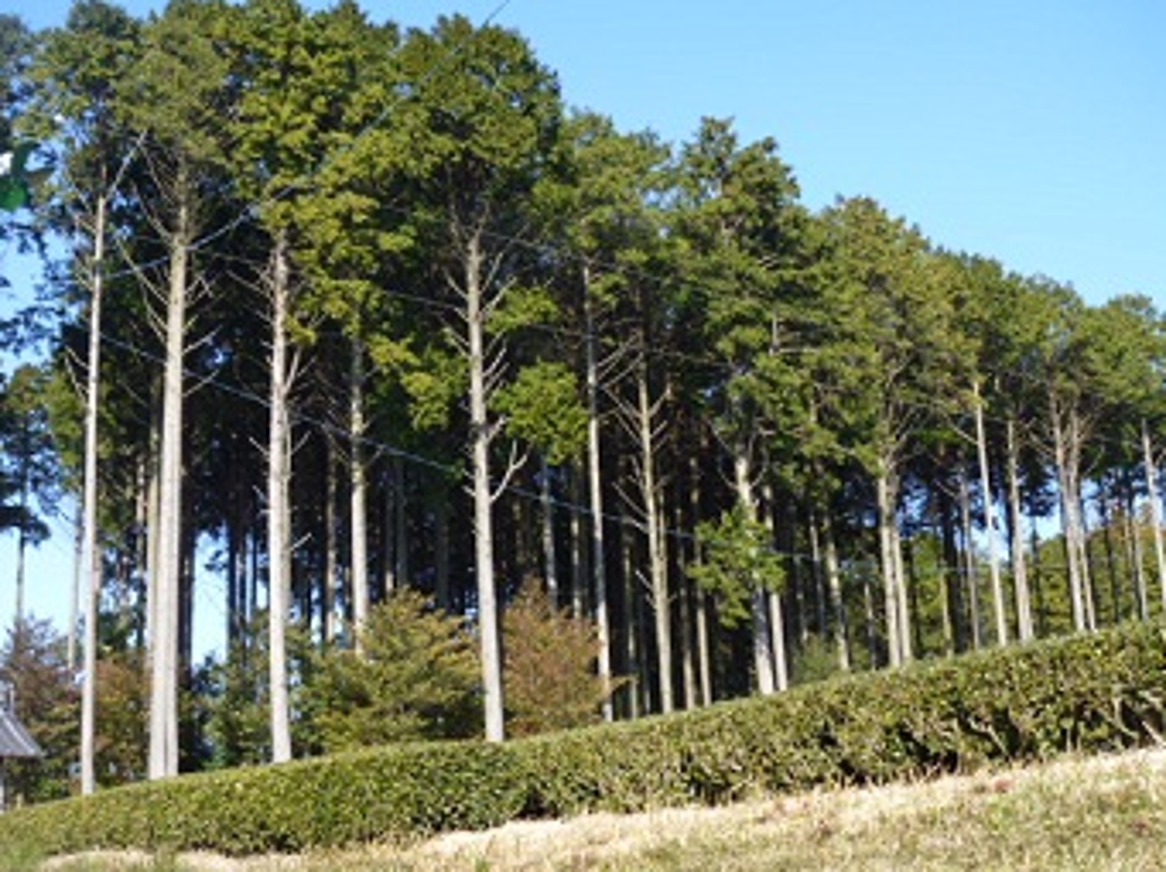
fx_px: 1783
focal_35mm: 53
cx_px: 547
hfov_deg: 36.2
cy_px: 383
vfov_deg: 27.5
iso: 80
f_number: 3.7
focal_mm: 8.3
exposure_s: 1/250
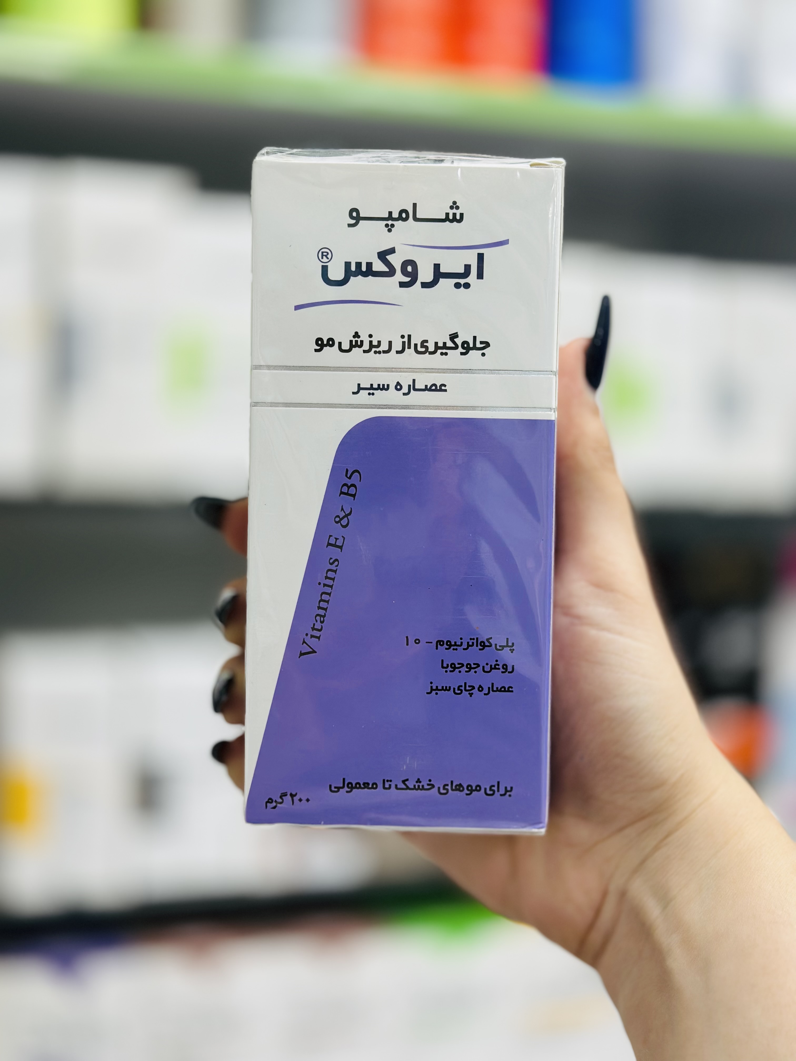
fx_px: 1472
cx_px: 398
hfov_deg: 30.3
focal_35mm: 48
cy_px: 530
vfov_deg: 39.7
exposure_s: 1/100
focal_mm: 6.86
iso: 100
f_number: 1.78
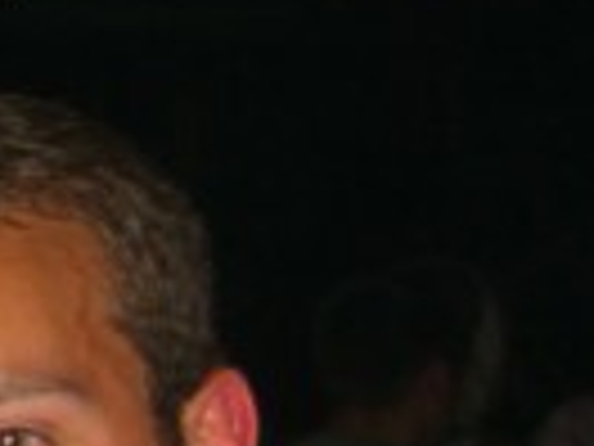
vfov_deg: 8.3
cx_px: -418
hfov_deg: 10.8
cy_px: 806
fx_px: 2969
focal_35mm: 173
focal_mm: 7.9
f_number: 2.8
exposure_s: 1/60
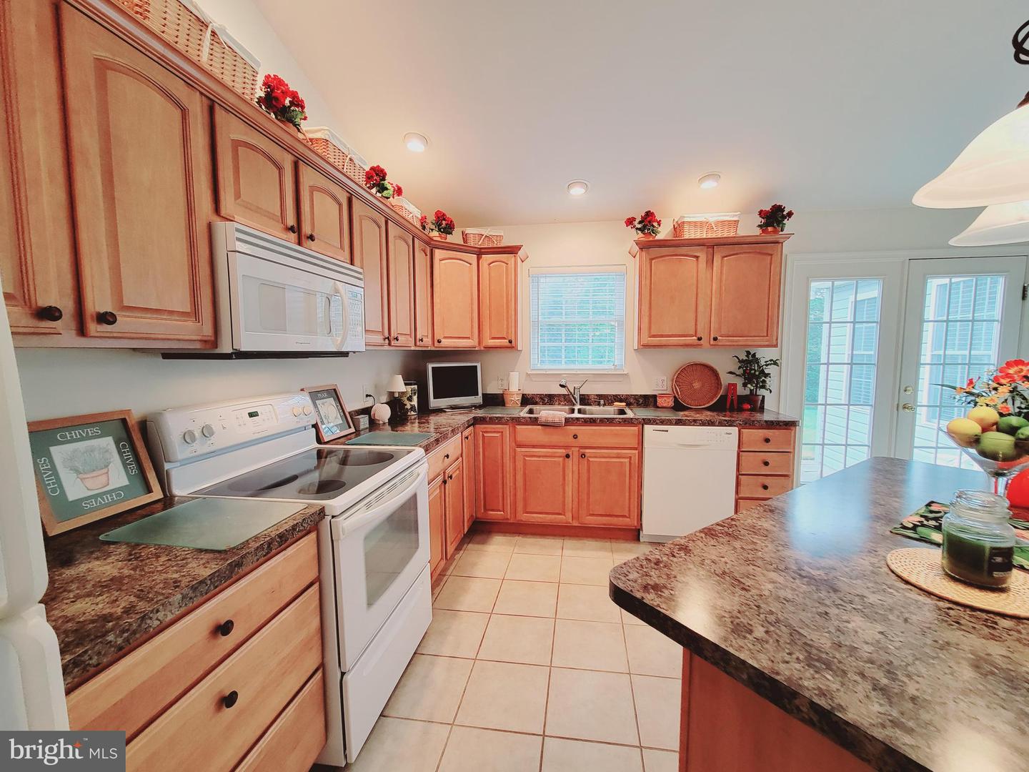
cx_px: 514
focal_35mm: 13
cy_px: 386
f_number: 2.2
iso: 160
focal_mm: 2.2
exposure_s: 1/53
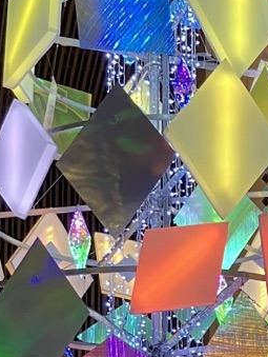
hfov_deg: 11.2
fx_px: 1360
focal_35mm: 132
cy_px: 376
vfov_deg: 14.6
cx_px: 165
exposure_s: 1/60
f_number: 1.8
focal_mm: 3.99
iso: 125
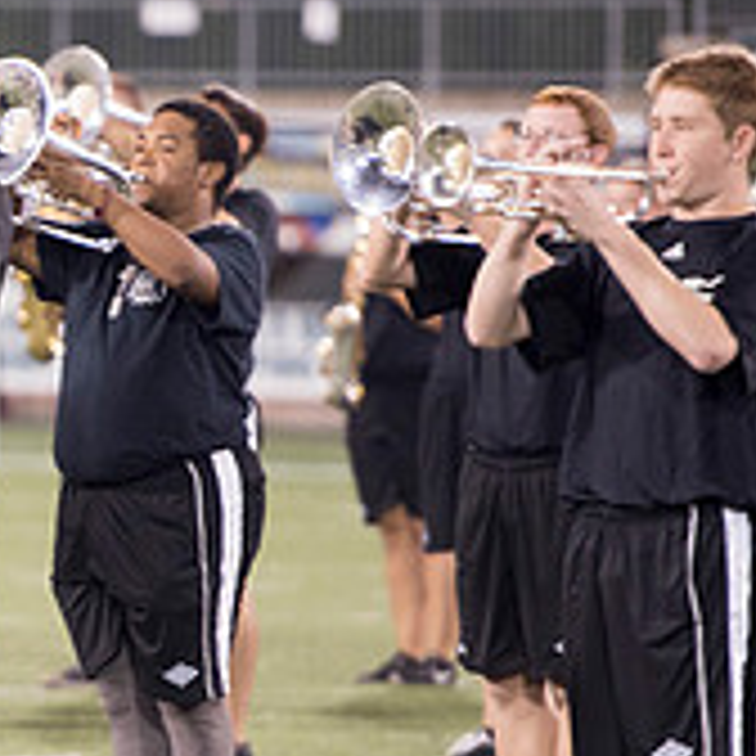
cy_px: 403
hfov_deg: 3.0
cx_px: -342
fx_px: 14479
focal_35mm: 586
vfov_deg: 3.0
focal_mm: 200
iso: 1000
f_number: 2.8
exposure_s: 1/320
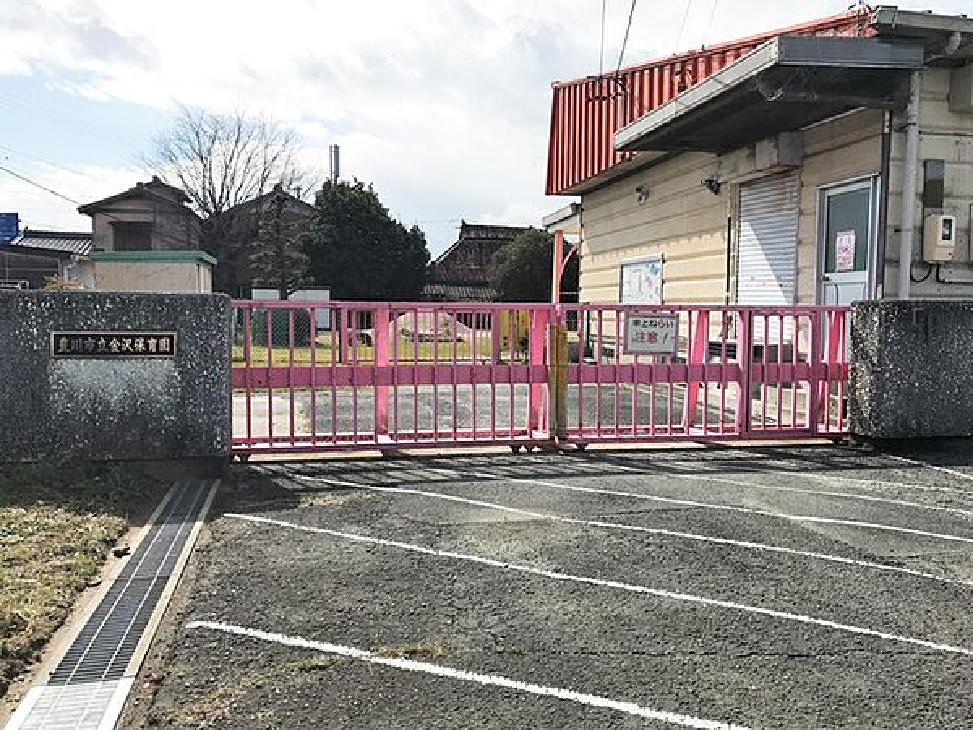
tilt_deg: -4.3
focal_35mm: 28
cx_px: 486
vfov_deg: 49.7
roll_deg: -0.7
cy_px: 365
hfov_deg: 63.4
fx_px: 787
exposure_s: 1/3096
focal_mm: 3.99
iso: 20
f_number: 1.8
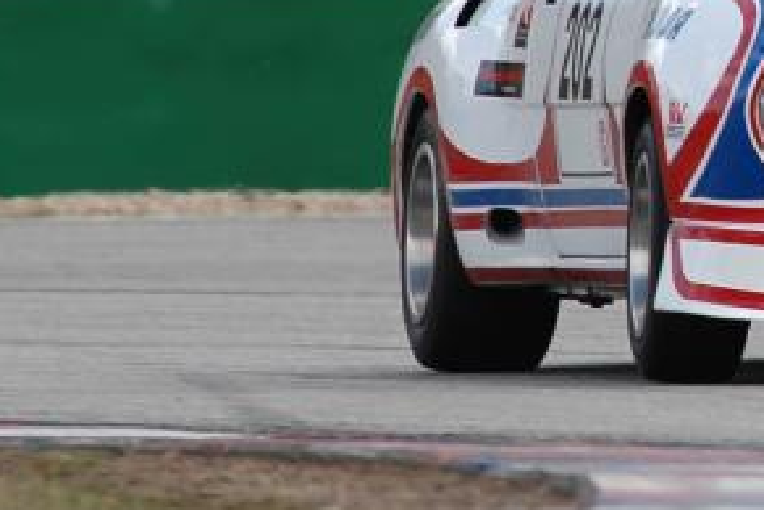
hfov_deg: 1.9
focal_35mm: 1083
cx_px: 853
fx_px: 22982
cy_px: 128
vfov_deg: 1.3
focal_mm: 300
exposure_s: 1/640
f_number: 4
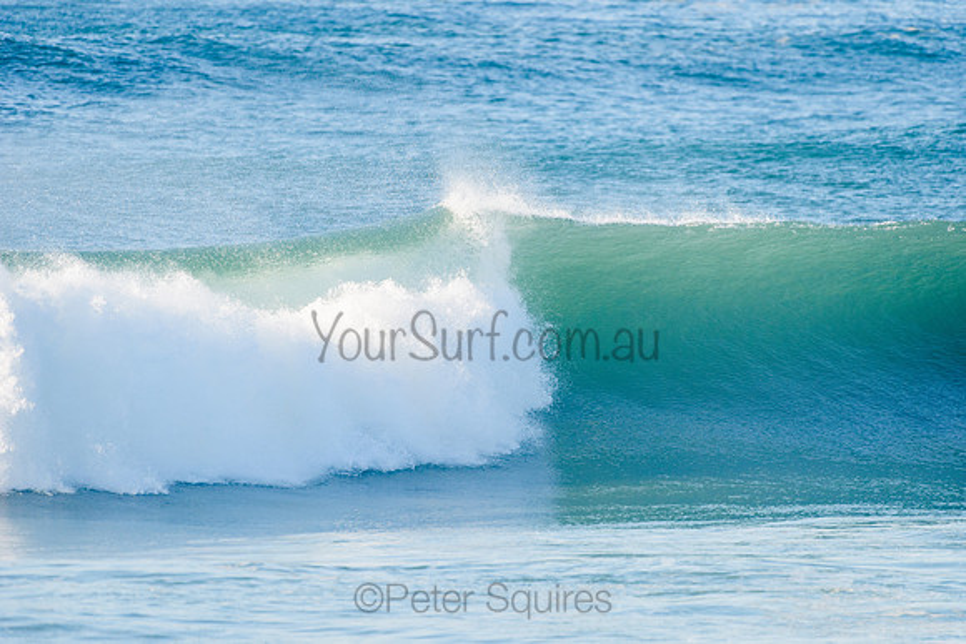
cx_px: 483
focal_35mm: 500
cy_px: 322
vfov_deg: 2.8
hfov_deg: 4.1
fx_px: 13419
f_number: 5.6
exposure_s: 1/1600
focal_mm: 500
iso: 400
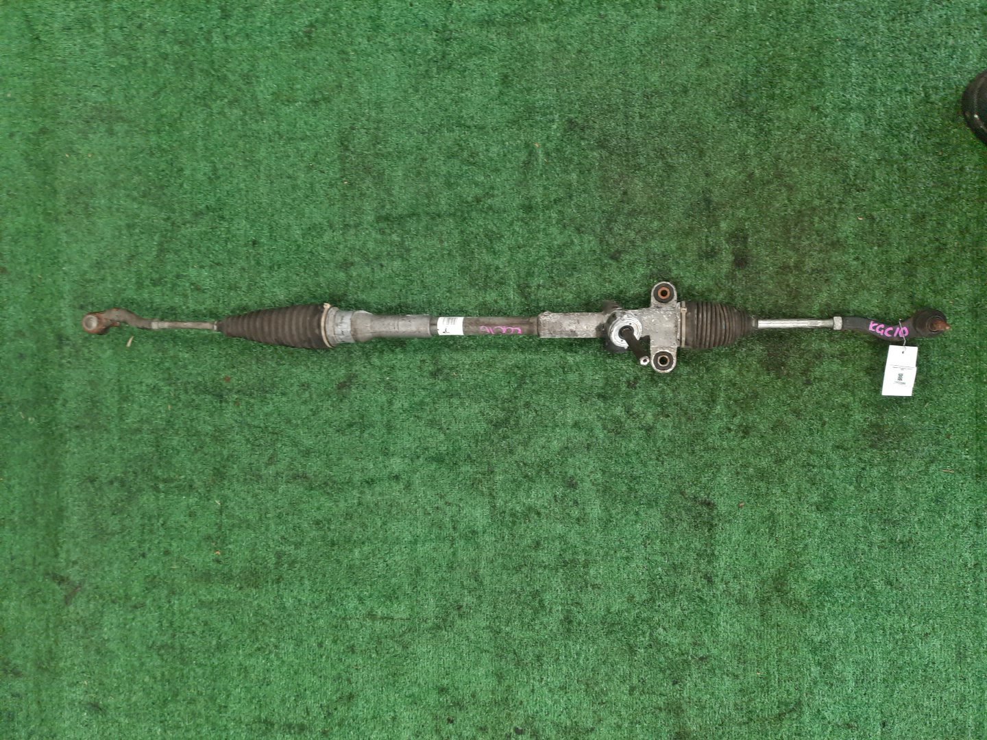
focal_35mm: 25
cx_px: 494
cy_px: 370
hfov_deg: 69.4
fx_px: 713
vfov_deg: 54.9
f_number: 2
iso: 265
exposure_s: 1/50
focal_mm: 4.6
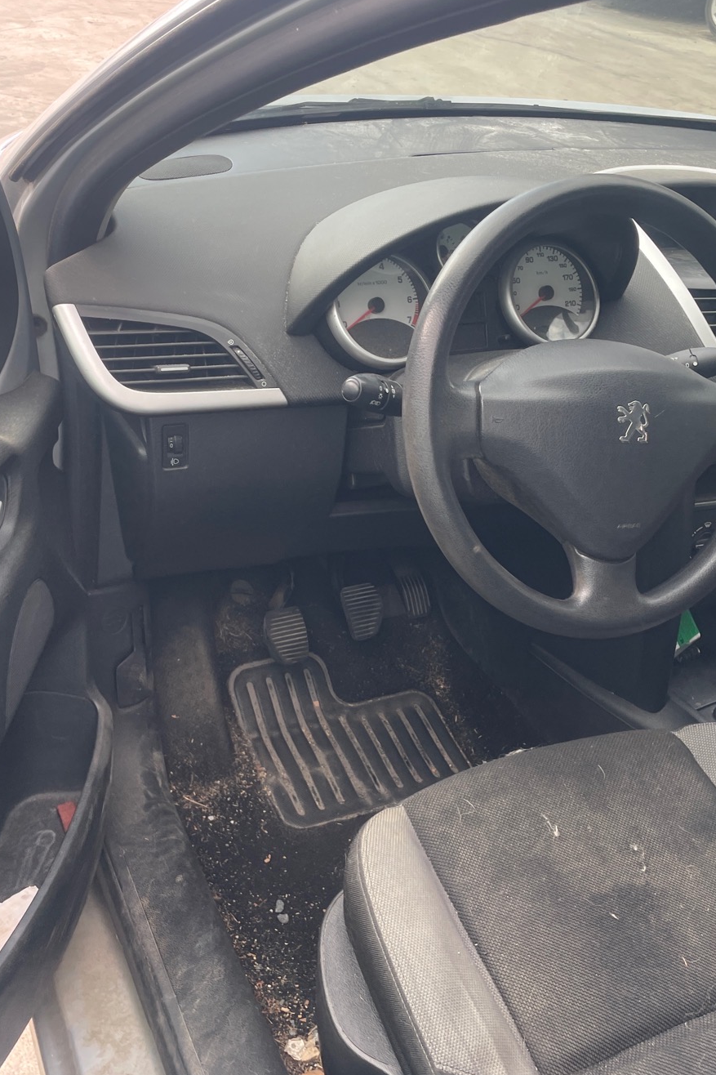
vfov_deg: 51.9
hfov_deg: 35.9
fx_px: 1104
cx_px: 388
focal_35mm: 37
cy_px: 534
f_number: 1.6
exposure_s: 1/183
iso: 32
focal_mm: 4.2
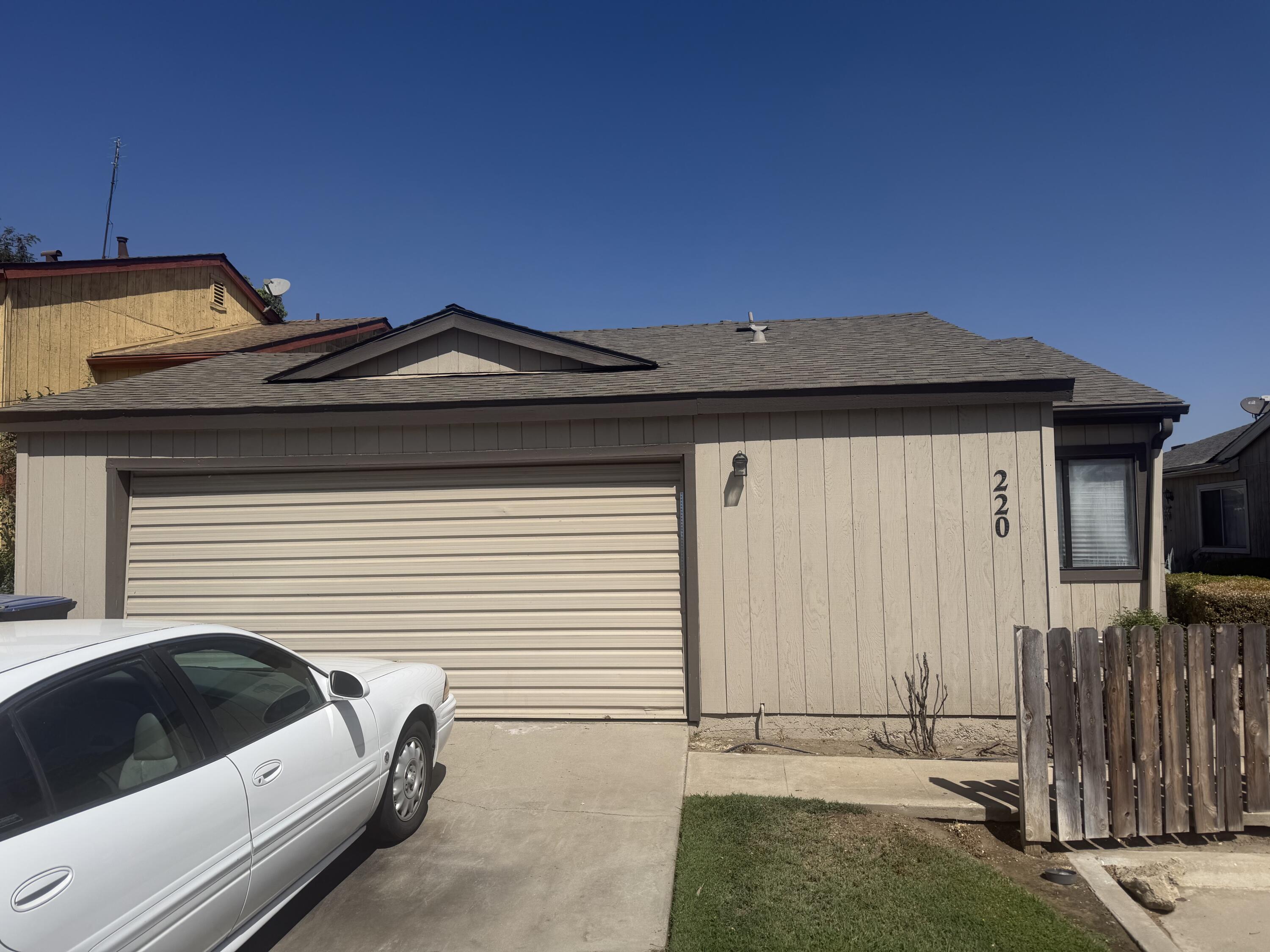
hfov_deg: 71.6
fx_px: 881
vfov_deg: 56.8
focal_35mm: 24
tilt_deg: +4.3
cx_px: 635
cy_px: 476
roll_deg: +1.3
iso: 80
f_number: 1.78
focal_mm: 6.76
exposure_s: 1/9091
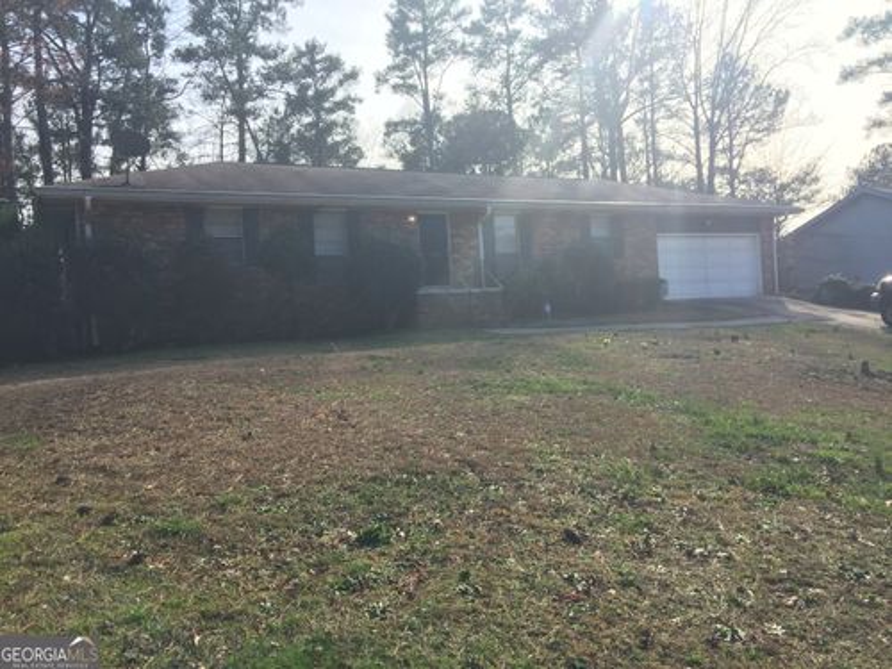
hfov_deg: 61.7
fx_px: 747
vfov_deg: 48.2
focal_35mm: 29
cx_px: 446
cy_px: 334
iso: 32
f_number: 2.2
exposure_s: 1/898
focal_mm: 4.15
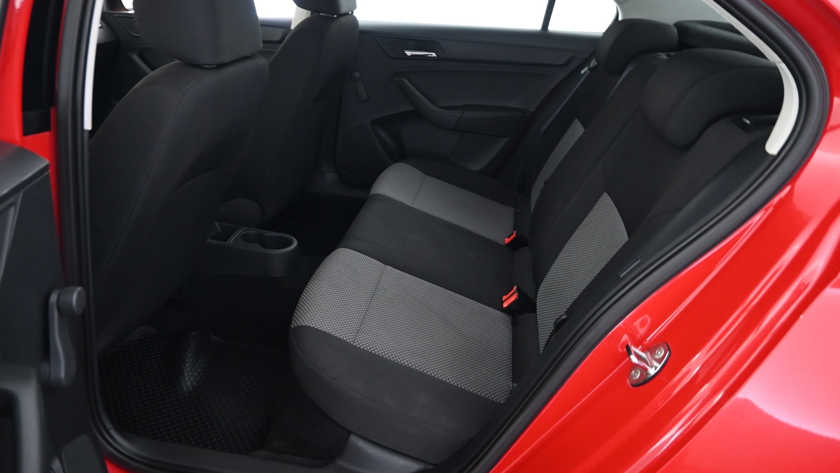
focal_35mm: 26
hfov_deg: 71.9
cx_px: 417
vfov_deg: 44.3
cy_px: 204
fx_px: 579
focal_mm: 16
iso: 1600
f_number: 3.5
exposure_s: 1/8
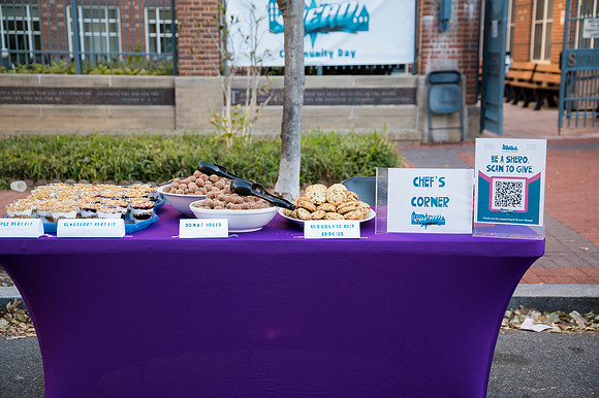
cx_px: 300
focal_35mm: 52
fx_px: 865
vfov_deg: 26.0
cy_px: 199
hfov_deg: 38.2
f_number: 4
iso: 720
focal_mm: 52
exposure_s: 1/250
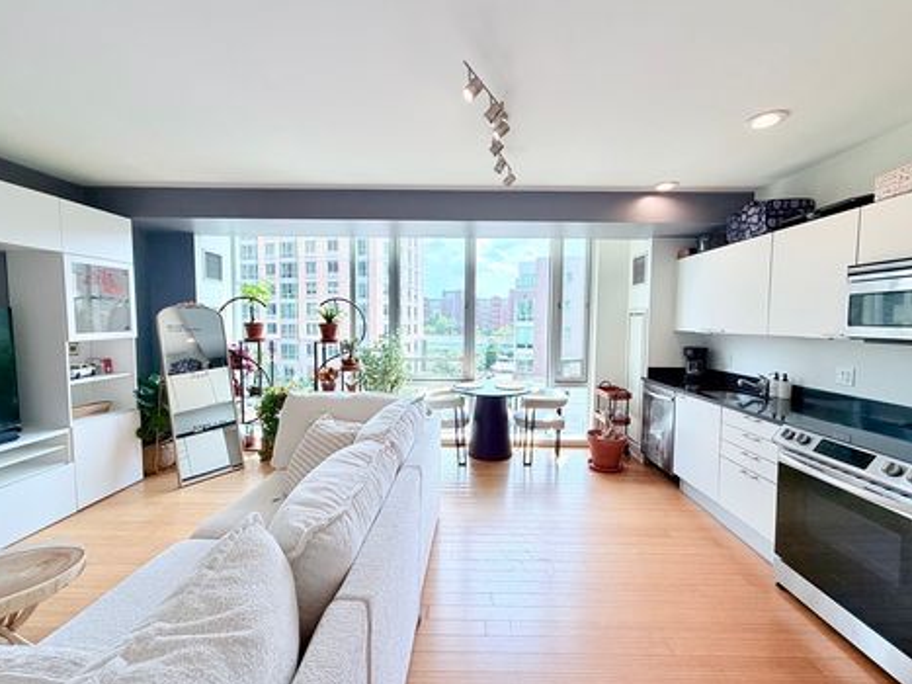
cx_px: 465
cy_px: 347
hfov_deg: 98.2
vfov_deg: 81.7
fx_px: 395
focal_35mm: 15
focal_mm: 2.22
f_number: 2.2
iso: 50
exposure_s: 1/225
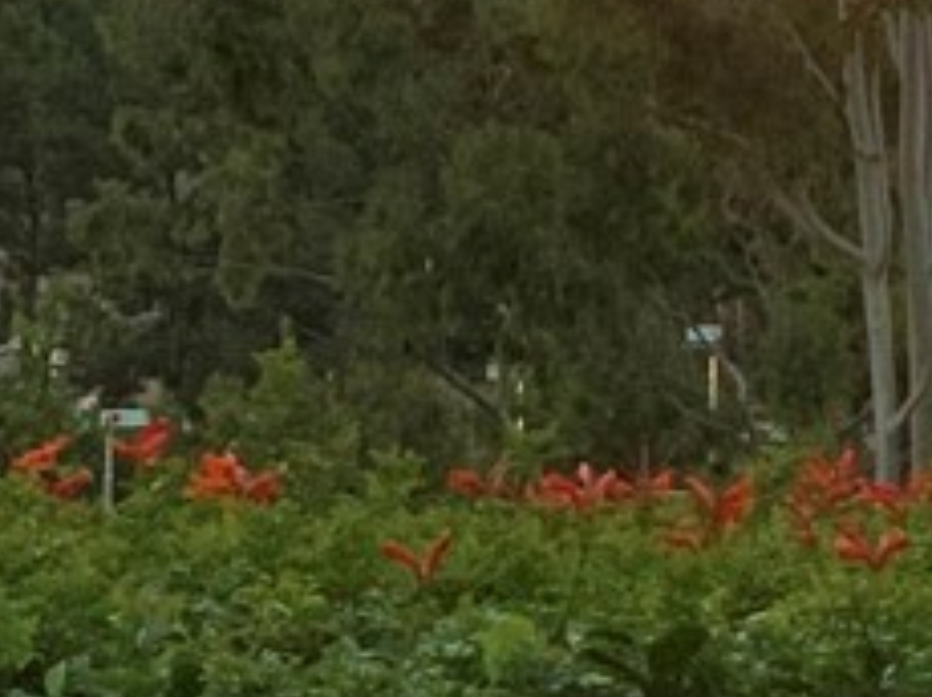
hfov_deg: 8.5
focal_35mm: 232
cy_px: -61
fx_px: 6240
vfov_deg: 6.4
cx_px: 1062
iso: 200
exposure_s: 1/60
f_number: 2.4
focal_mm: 6
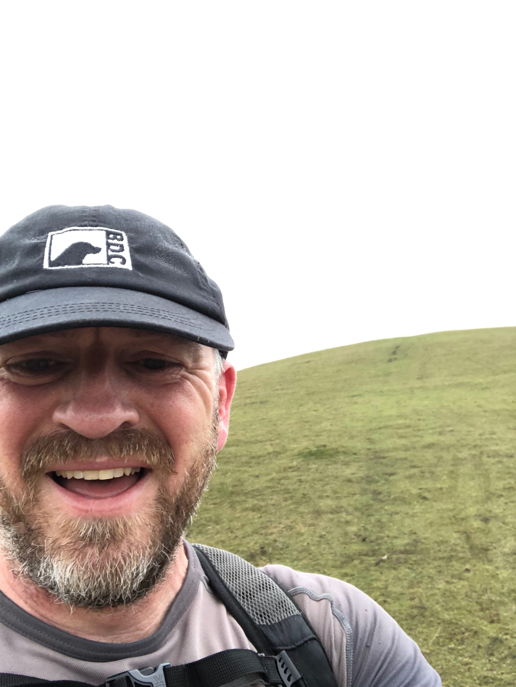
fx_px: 635
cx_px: 258
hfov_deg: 44.2
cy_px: 344
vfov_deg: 56.8
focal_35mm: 32
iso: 100
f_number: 2.2
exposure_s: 1/120
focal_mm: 2.87
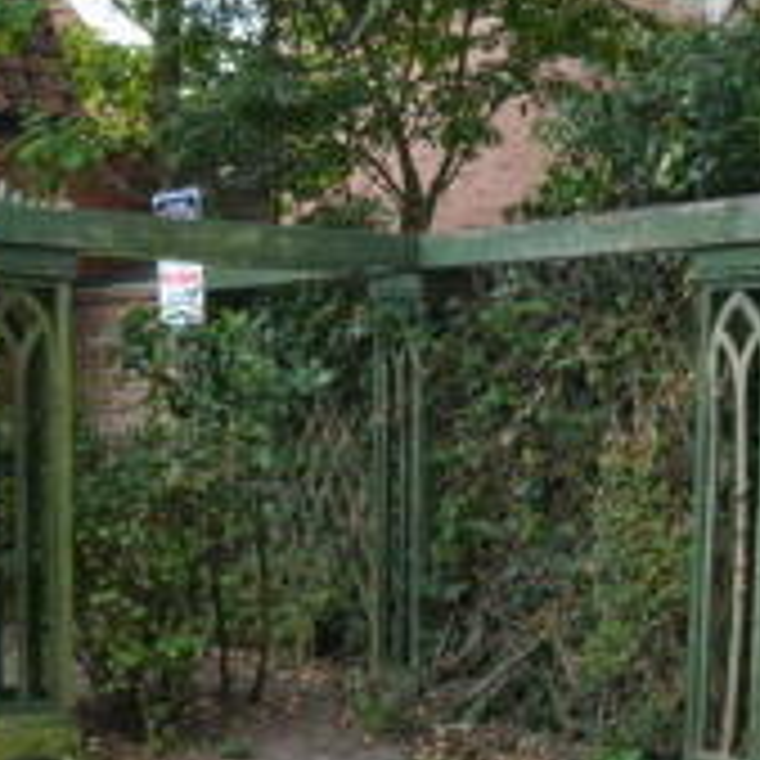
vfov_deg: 24.5
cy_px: 632
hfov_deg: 25.0
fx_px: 1714
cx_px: 398
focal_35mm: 69
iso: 250
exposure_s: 1/125
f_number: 5.6
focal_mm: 14
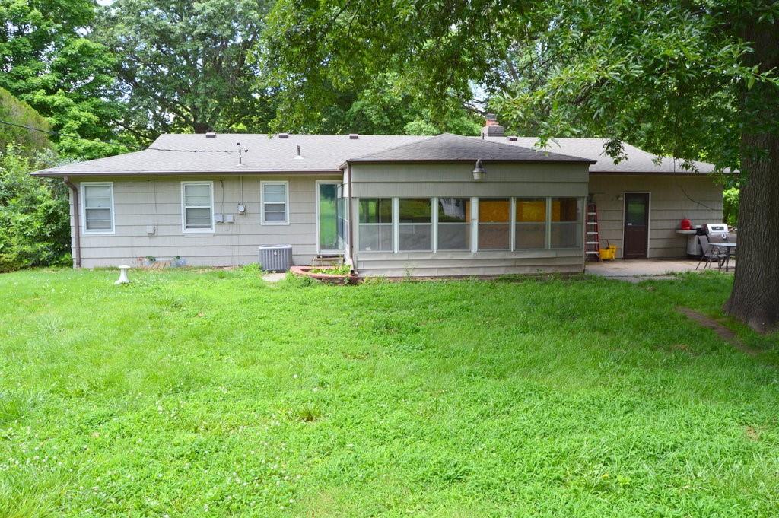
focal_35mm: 27
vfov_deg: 47.9
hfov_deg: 67.4
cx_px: 390
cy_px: 259
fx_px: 584
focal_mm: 18
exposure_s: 1/125
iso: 400
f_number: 9
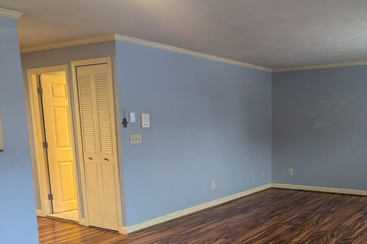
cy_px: 185
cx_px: 263
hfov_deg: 51.5
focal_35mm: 36
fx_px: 367
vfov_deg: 35.9
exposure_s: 1/25.1
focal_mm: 6.9
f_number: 1.68
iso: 196
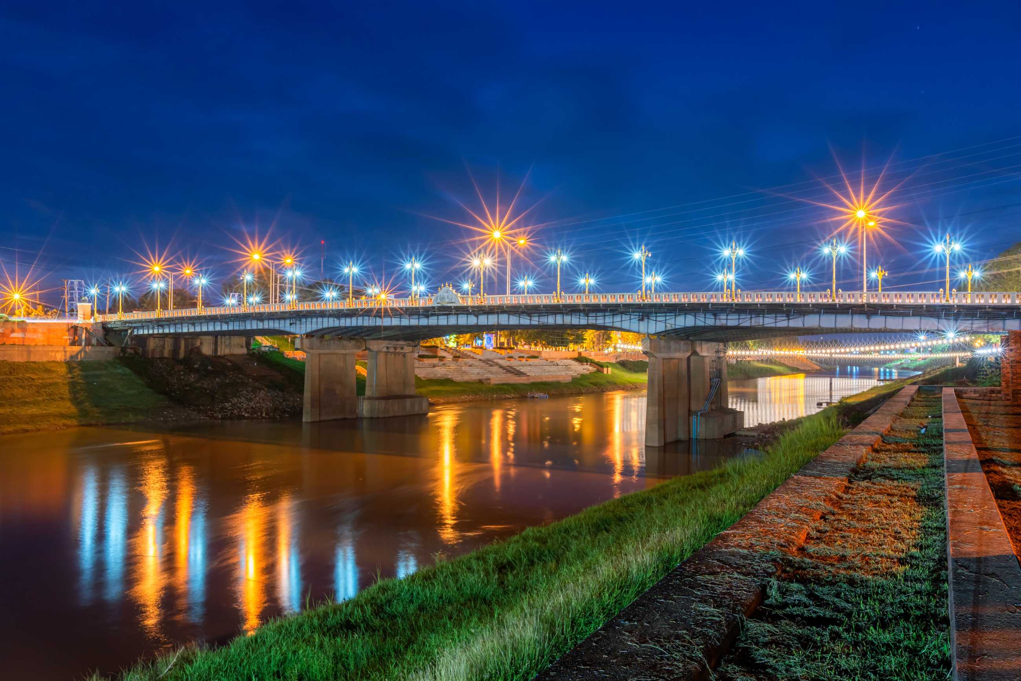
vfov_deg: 45.0
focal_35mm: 29
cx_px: 510
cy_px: 340
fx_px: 822
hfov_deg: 63.7
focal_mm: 29
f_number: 16
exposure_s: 45
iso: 100
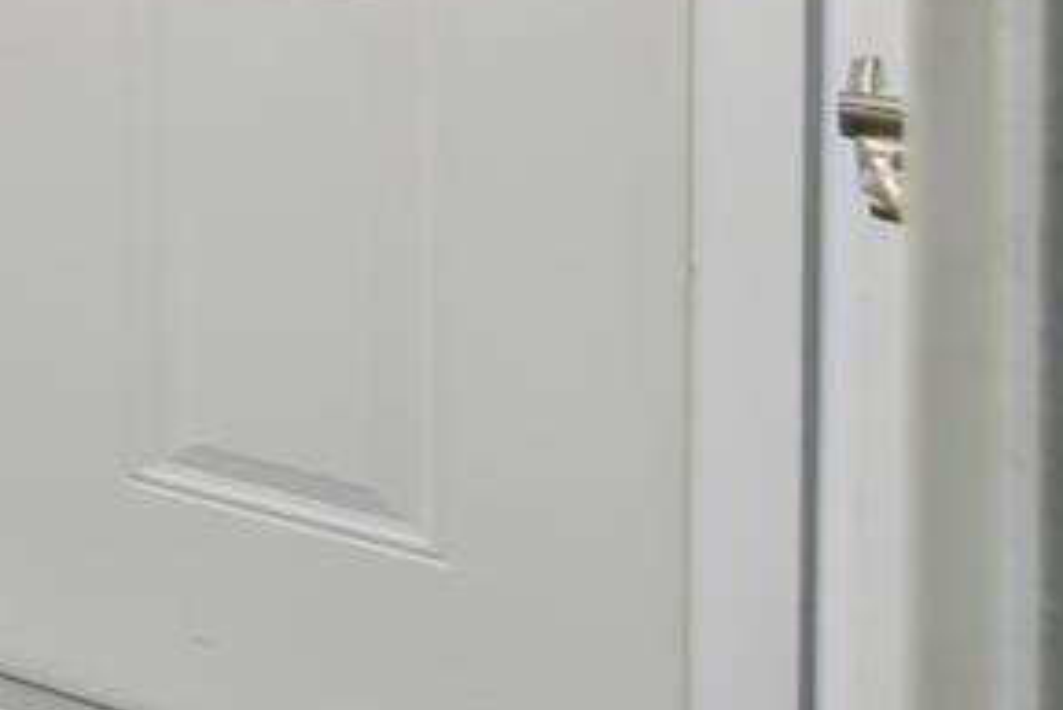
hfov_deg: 12.8
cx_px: -1857
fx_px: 2452
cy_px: -739
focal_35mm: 83
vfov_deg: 13.8
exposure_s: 1/10
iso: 100
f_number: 7.1
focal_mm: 10
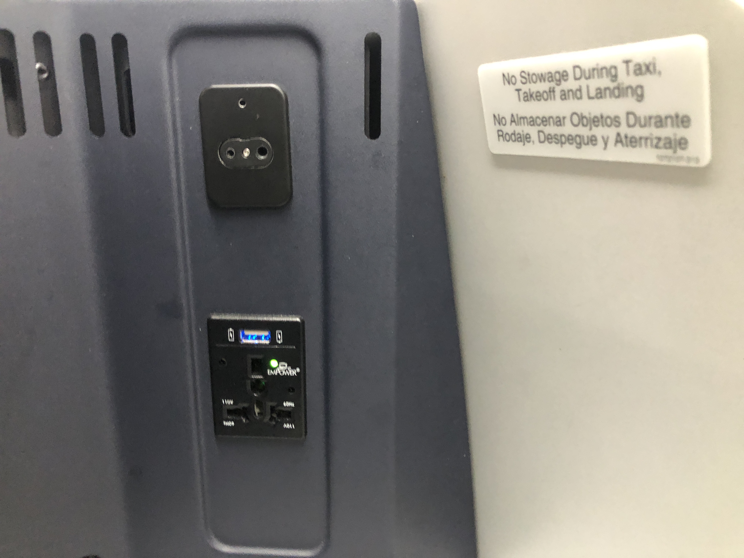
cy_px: 279
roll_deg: -0.5
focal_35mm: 28
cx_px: 372
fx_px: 602
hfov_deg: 63.4
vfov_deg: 49.7
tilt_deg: -16.8
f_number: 1.8
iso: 100
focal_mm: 3.99
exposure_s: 1/5
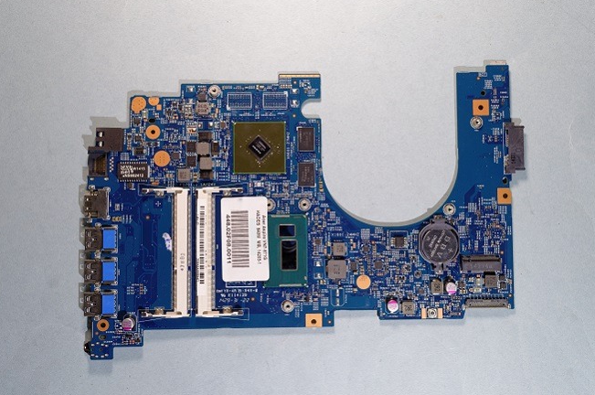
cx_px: 305
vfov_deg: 34.9
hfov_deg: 50.8
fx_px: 627
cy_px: 187
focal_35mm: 38
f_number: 8
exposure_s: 1/6
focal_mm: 22
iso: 100
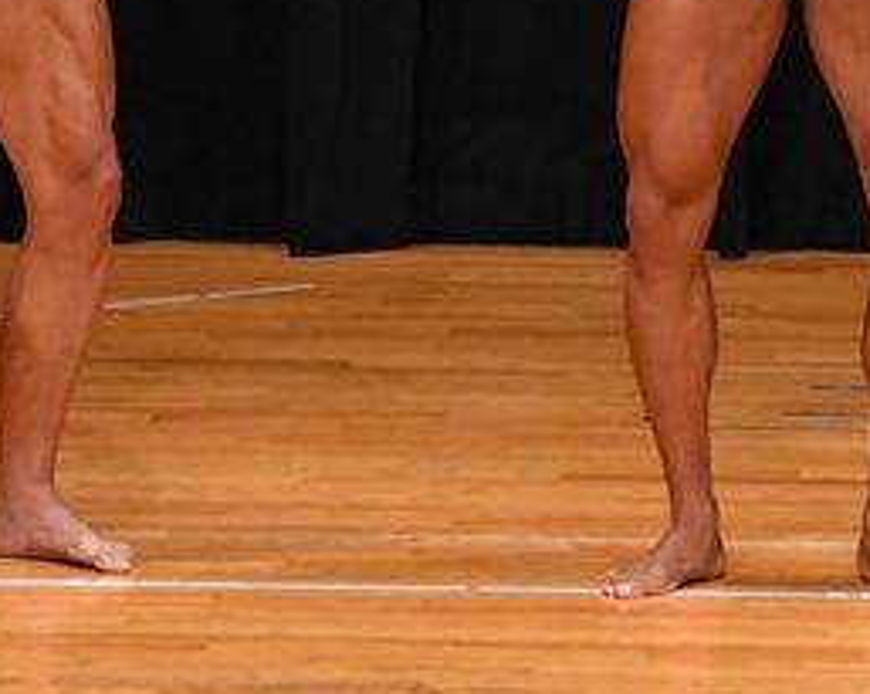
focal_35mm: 722
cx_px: 428
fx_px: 18569
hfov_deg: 2.7
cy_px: -152
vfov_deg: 2.1
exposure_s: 1/400
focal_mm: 170
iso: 3200
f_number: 5.6
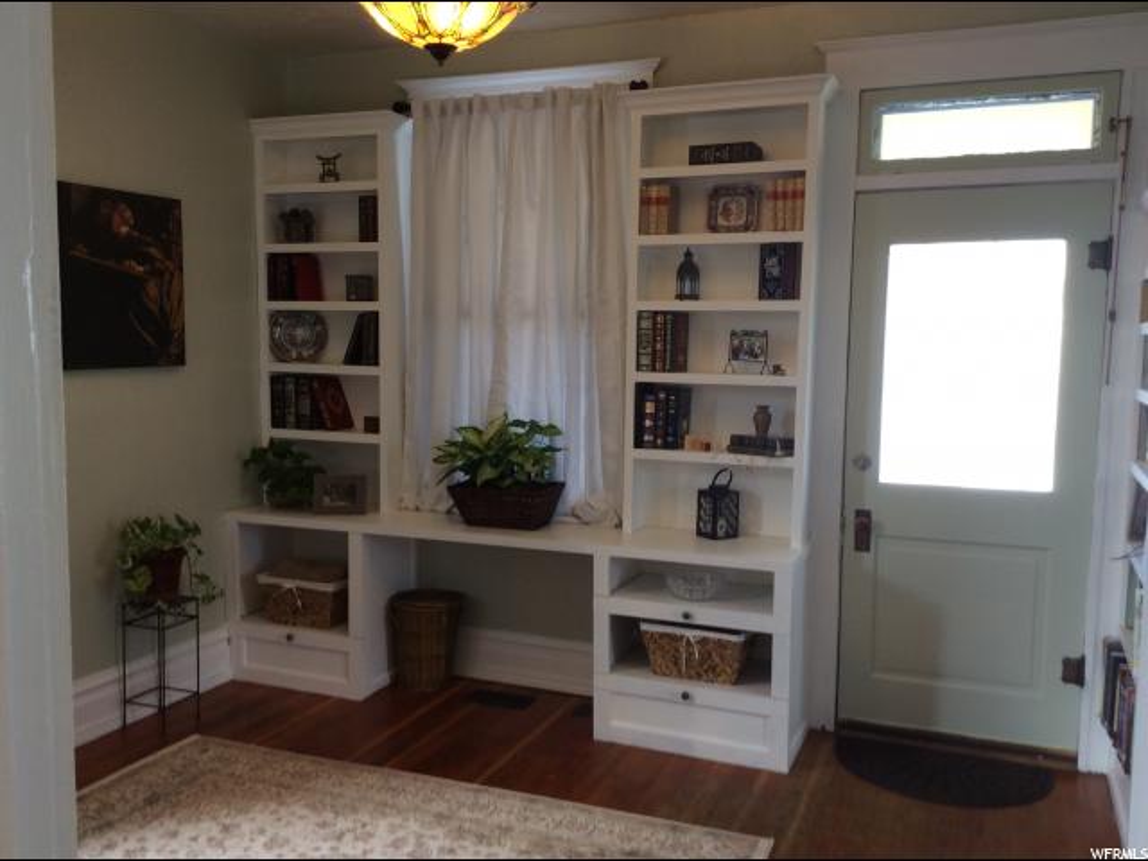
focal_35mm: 32
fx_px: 1061
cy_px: 430
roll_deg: -0.3
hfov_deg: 56.8
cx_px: 574
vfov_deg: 44.2
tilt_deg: -7.1
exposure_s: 1/24
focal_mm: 3.3
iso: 32
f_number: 2.4
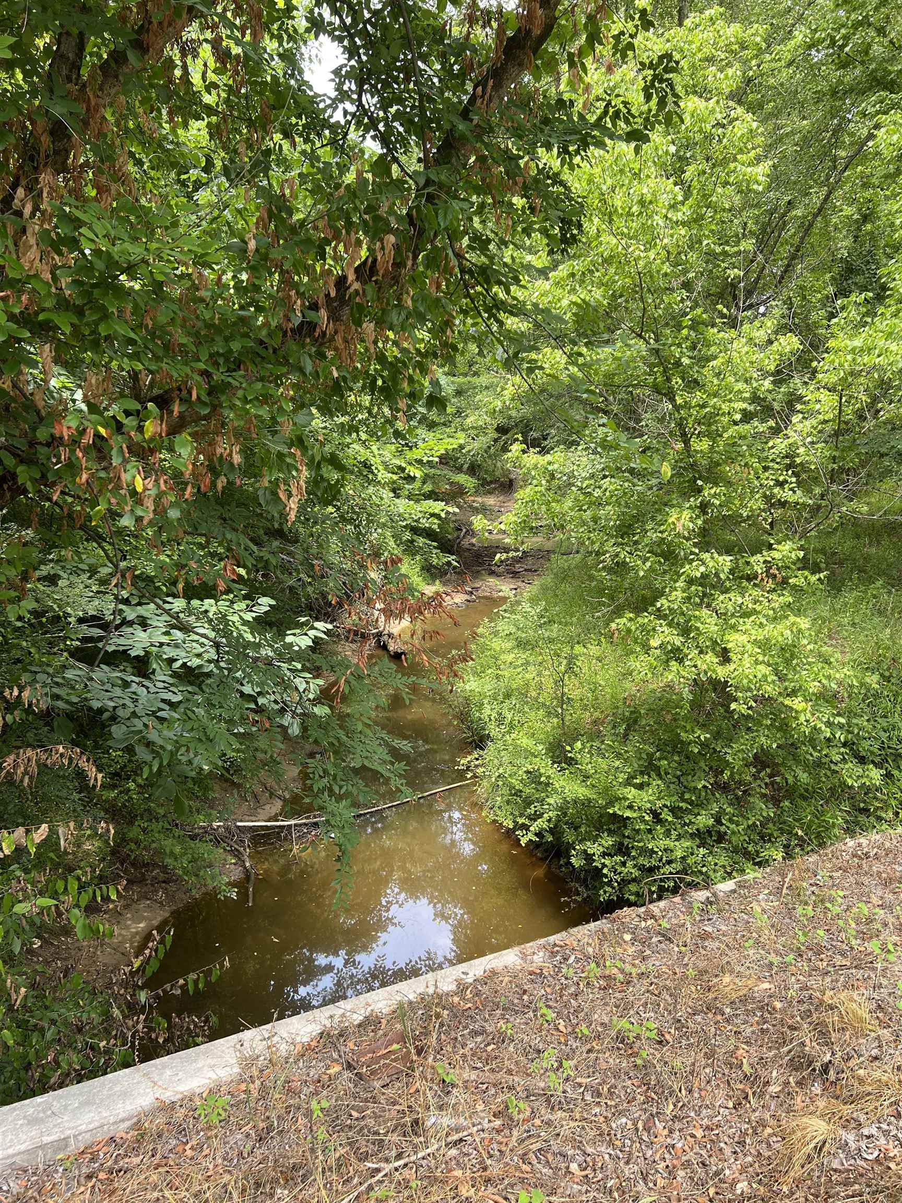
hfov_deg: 53.1
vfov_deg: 67.3
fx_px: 903
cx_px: 451
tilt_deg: -11.3
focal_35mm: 26
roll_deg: -0.6
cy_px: 602
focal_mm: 5.7
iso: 50
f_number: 1.5
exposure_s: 1/376
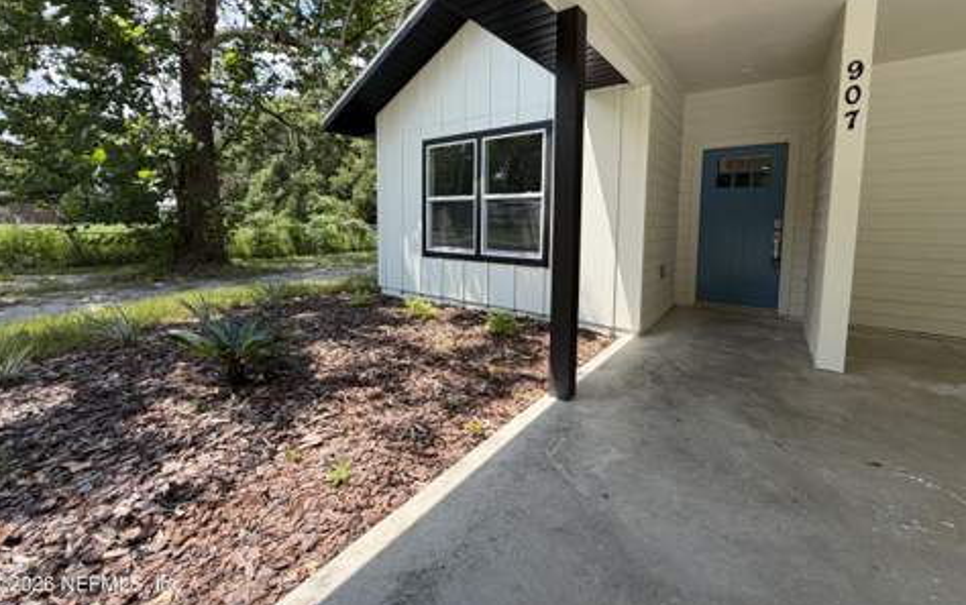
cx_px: 481
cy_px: 250
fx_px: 395
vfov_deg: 74.3
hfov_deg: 101.4
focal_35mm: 15
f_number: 2.2
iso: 40
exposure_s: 1/510
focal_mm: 2.22
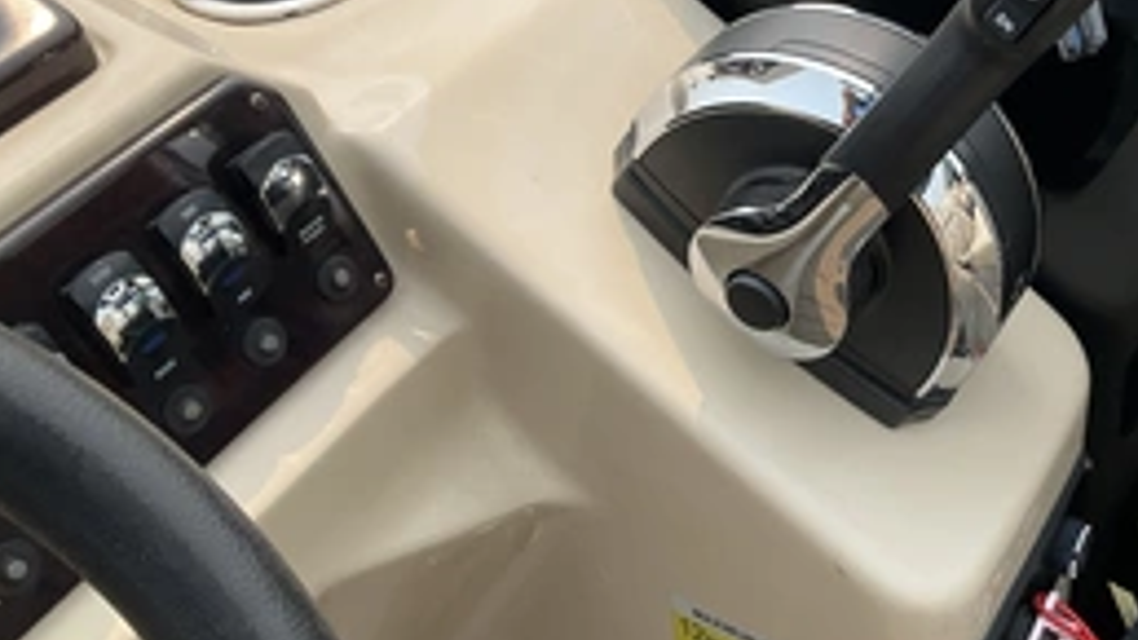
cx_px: 860
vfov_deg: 24.2
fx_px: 1478
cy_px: 185
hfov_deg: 40.8
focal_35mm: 49
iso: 25
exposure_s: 1/1076
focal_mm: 3
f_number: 1.8
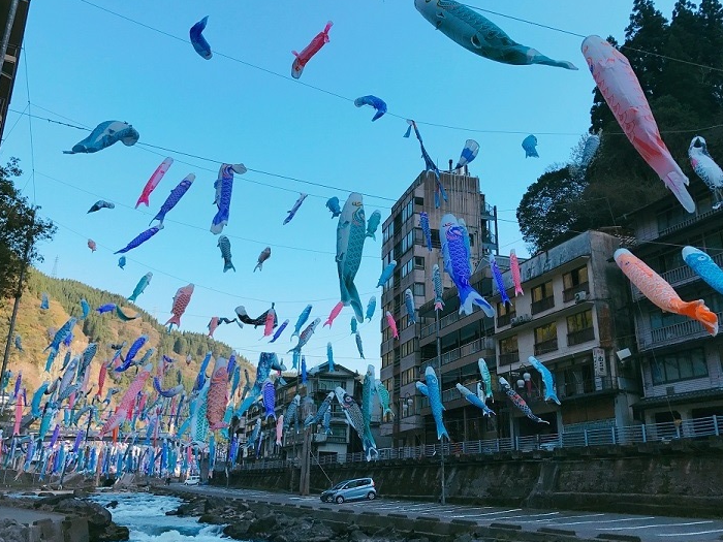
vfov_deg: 44.1
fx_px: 668
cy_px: 257
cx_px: 385
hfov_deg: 56.8
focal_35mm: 32
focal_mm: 3.99
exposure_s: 1/1008
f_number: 1.8
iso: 20
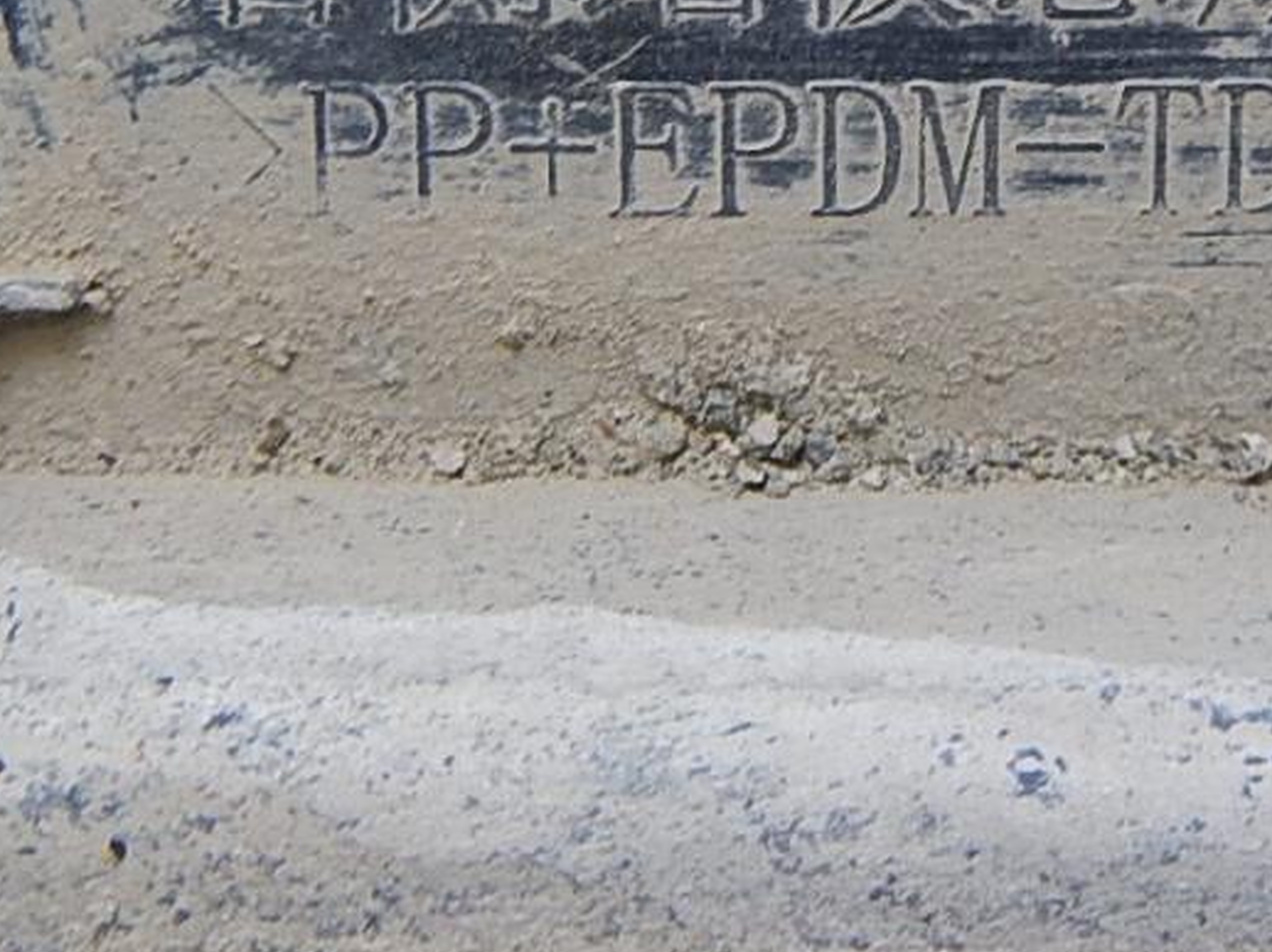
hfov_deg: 21.3
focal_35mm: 92
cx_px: 770
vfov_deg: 15.5
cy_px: -140
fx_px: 3378
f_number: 3.9
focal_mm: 5.9
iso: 160
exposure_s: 1/30
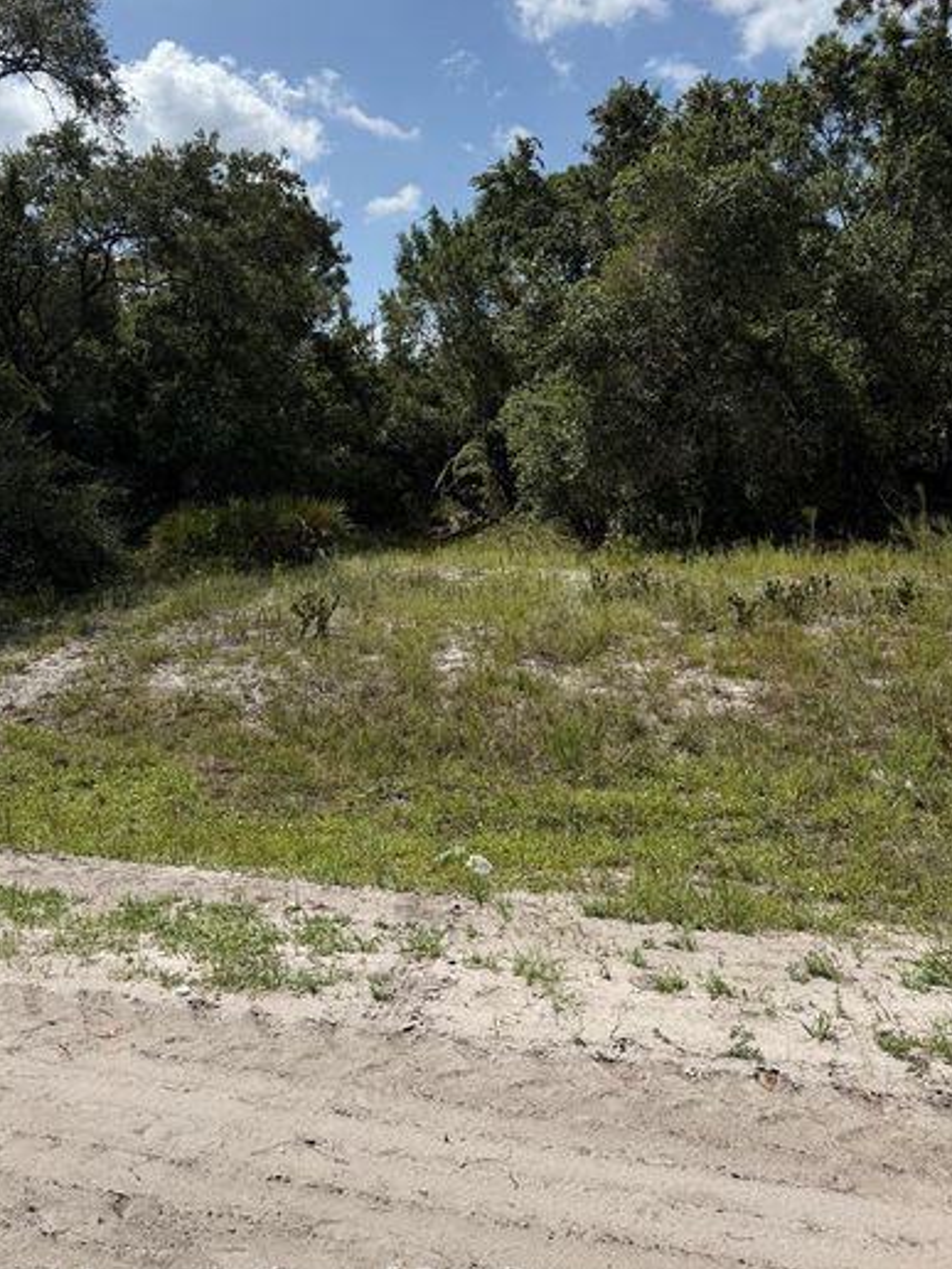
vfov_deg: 57.9
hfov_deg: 45.4
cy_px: 503
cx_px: 433
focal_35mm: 31
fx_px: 1137
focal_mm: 6.76
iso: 80
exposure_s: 1/7353
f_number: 1.78
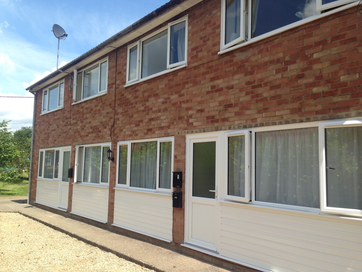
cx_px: 181
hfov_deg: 55.4
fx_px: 345
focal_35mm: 33
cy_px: 136
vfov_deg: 42.9
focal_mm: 4.12
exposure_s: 1/874
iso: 50
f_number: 2.4
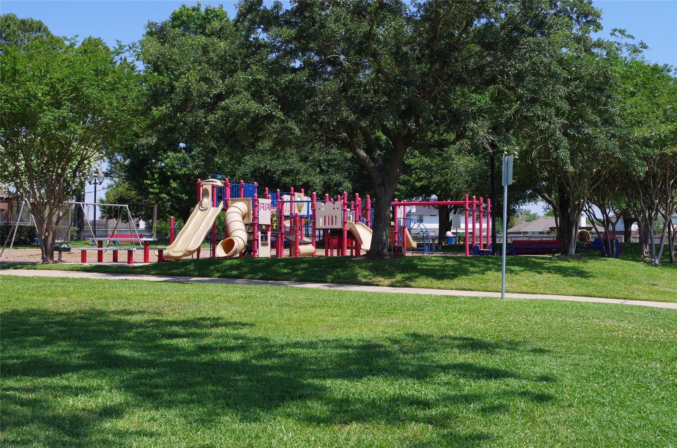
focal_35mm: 49
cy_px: 224
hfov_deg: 40.4
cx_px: 338
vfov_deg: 27.4
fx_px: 920
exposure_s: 1/160
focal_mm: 32.5
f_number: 11
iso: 200
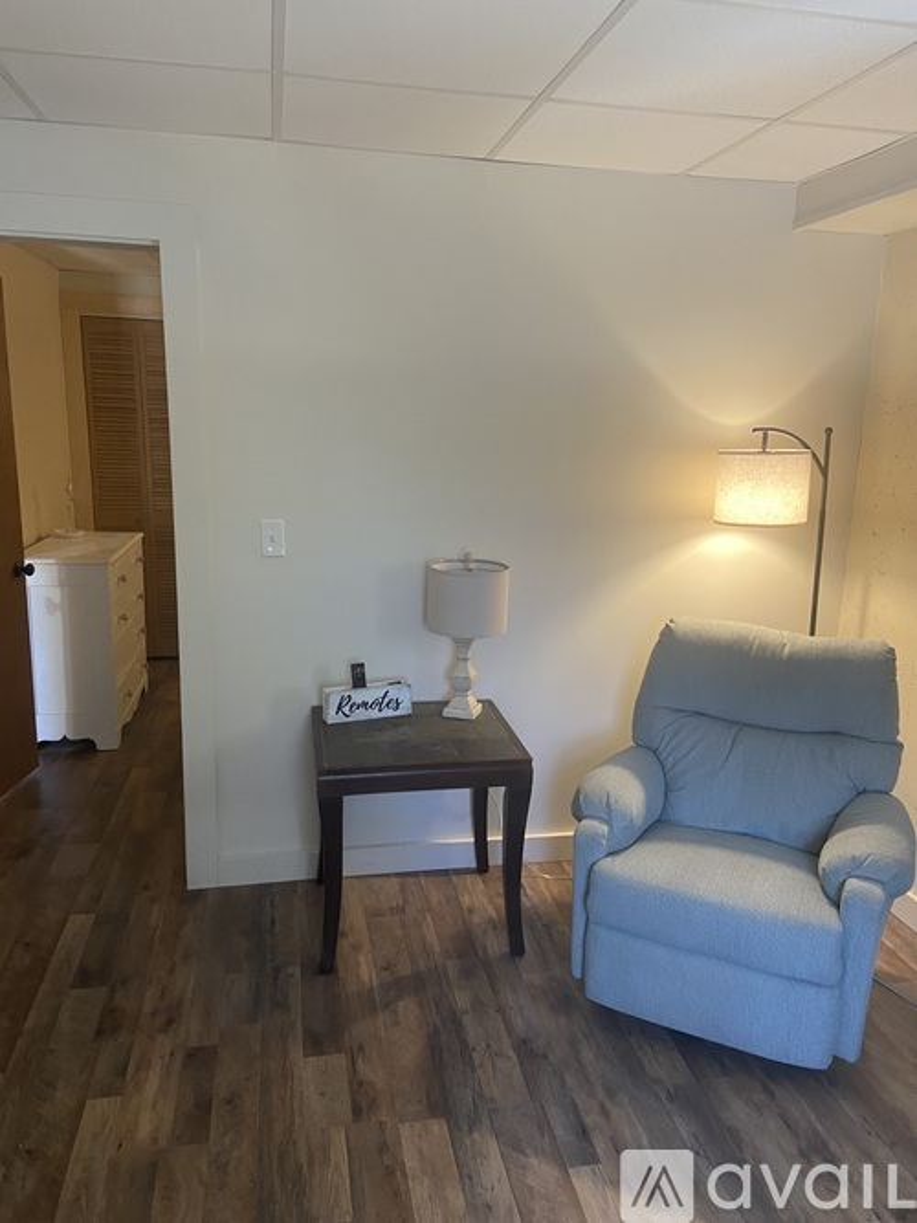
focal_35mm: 26
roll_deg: -1.2
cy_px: 612
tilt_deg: -11.9
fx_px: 919
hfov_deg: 53.0
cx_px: 458
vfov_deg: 67.3
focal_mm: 4.25
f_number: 1.8
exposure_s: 1/60
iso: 250
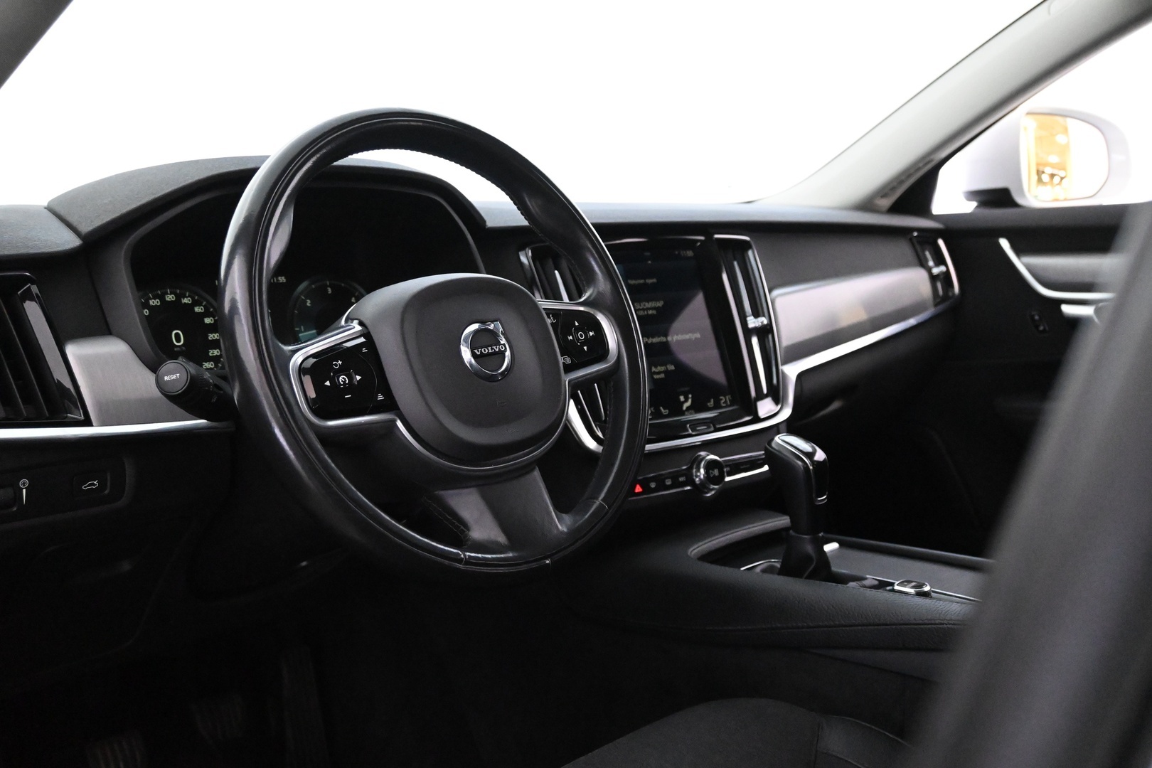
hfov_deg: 56.1
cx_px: 576
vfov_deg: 39.1
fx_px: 1080
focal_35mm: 34
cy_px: 384
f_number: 4
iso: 8000
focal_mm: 22.5
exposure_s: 1/40
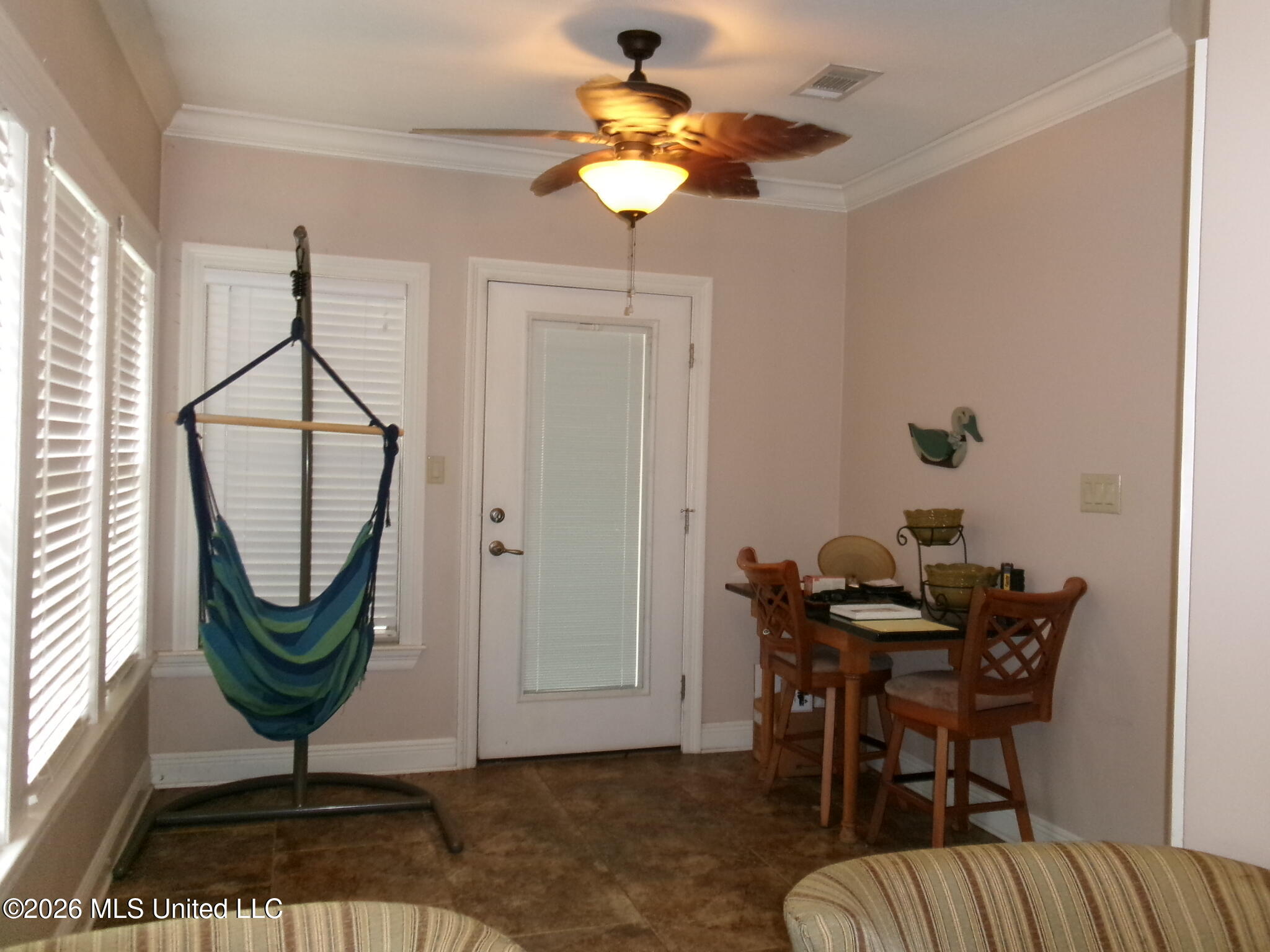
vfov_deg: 49.7
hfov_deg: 63.4
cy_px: 476
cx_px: 635
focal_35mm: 28
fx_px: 1027
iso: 400
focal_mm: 5.1
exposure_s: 1/34
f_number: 3.9
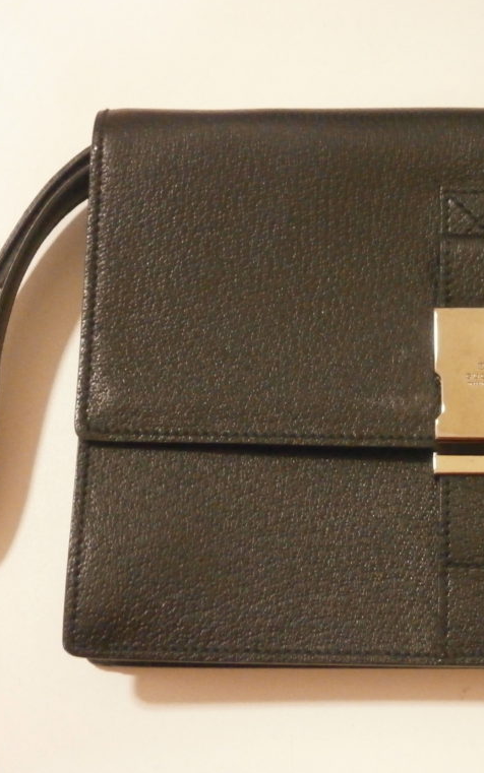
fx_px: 1413
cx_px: 411
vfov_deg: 30.6
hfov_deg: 19.2
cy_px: 385
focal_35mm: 67
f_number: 3.4
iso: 800
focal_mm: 8.3
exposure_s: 1/20
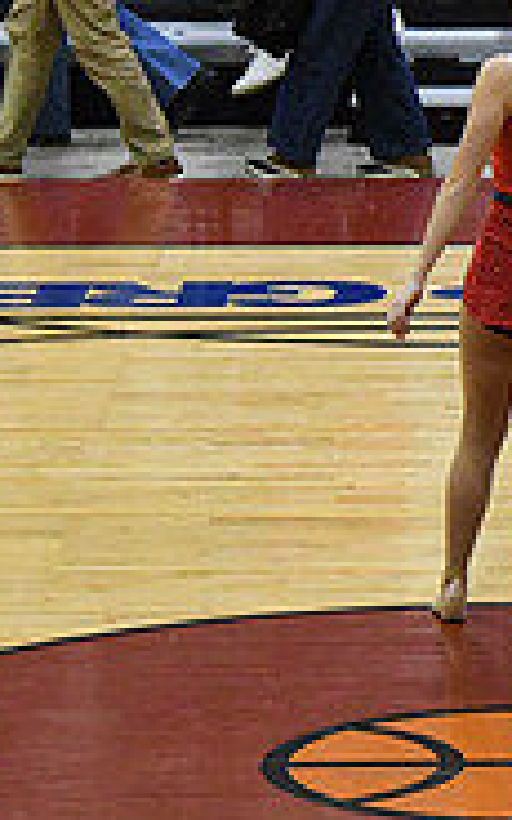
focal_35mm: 337
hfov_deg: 3.8
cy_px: 247
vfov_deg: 6.2
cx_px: 1229
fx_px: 7524
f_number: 4
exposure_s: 1/500
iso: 5000
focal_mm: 70
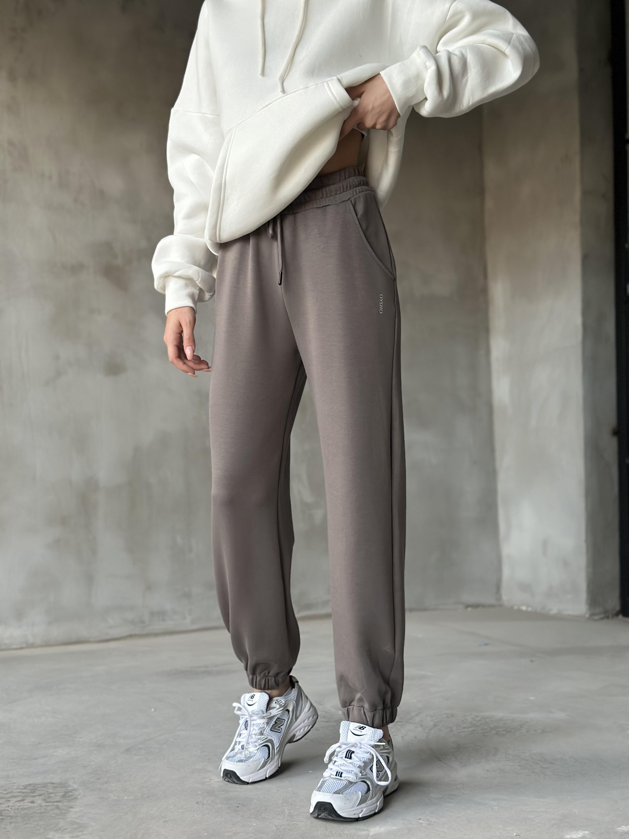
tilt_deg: +1.8
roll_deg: +0.5
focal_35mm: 48
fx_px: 1163
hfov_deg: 30.3
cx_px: 314
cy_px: 420
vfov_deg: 39.7
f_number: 1.78
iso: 250
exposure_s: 1/60
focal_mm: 6.86
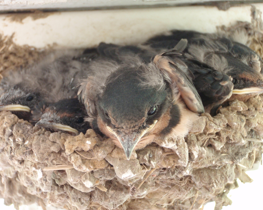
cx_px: 125
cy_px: 105
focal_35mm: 38
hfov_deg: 47.9
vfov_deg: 39.2
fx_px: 296
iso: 200
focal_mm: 6.53
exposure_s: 1/25
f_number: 4.1
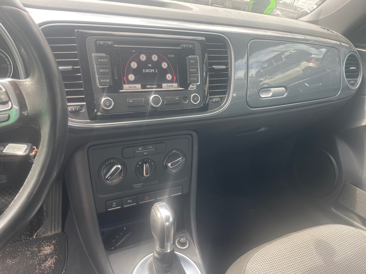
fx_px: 275
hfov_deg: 67.3
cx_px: 183
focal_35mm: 26
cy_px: 137
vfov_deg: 53.1
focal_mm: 4.2
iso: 40
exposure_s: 1/121
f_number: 1.6
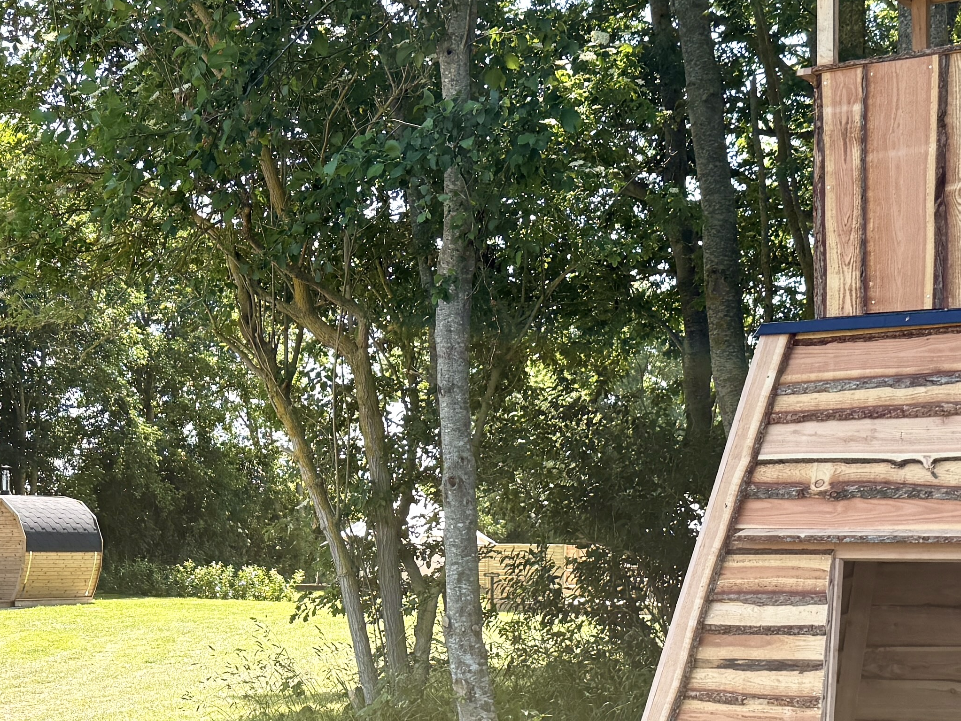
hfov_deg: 28.8
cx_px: 333
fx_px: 1860
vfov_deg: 21.7
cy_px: 542
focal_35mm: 67
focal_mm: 6.76
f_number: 1.78
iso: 100
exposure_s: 1/1337
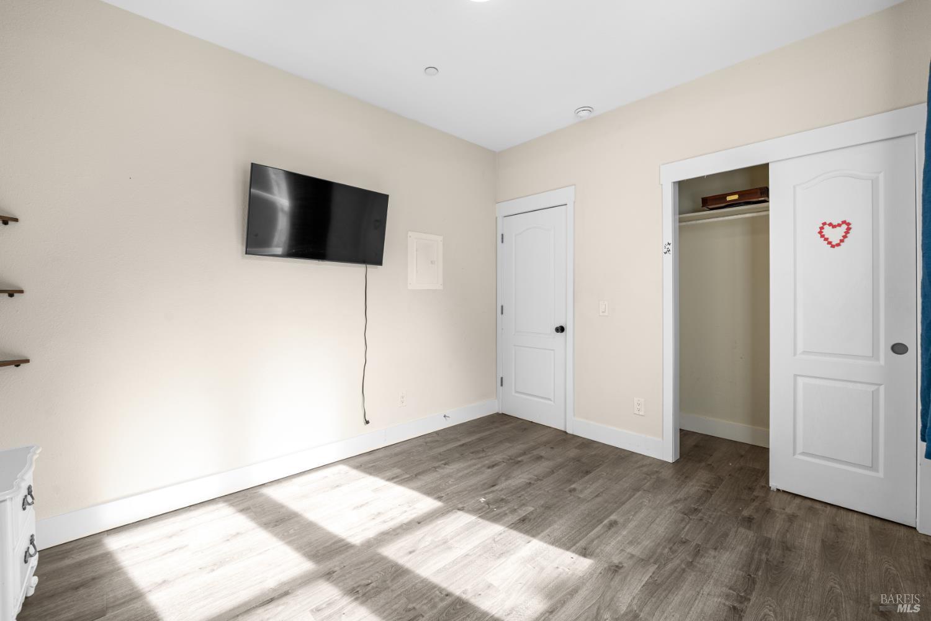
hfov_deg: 104.3
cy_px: 310
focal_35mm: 14
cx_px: 466
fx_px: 362
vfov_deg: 81.2
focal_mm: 14
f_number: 8
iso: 50
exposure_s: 1/1.67
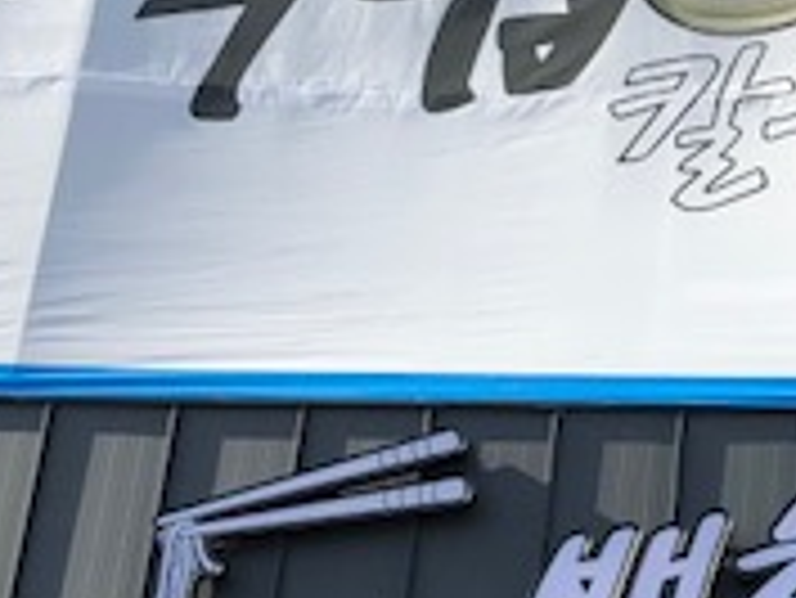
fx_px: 2324
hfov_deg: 17.9
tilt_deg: +25.4
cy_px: 265
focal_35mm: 101
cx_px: 1088
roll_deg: -0.9
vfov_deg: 14.7
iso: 20
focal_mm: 3.99
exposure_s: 1/1333
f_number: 1.8
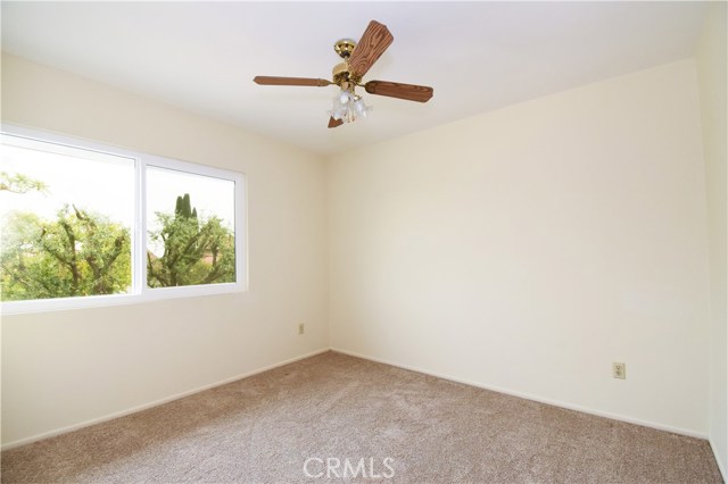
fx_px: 303
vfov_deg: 77.3
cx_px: 364
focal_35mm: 15
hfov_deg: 100.4
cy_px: 242
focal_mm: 10
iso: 1000
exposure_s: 1/125
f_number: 8
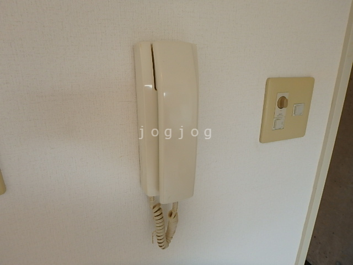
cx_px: 176
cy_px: 132
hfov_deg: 79.0
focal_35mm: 21
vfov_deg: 63.4
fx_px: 214
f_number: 3.5
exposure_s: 1/60
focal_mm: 3.7
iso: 160
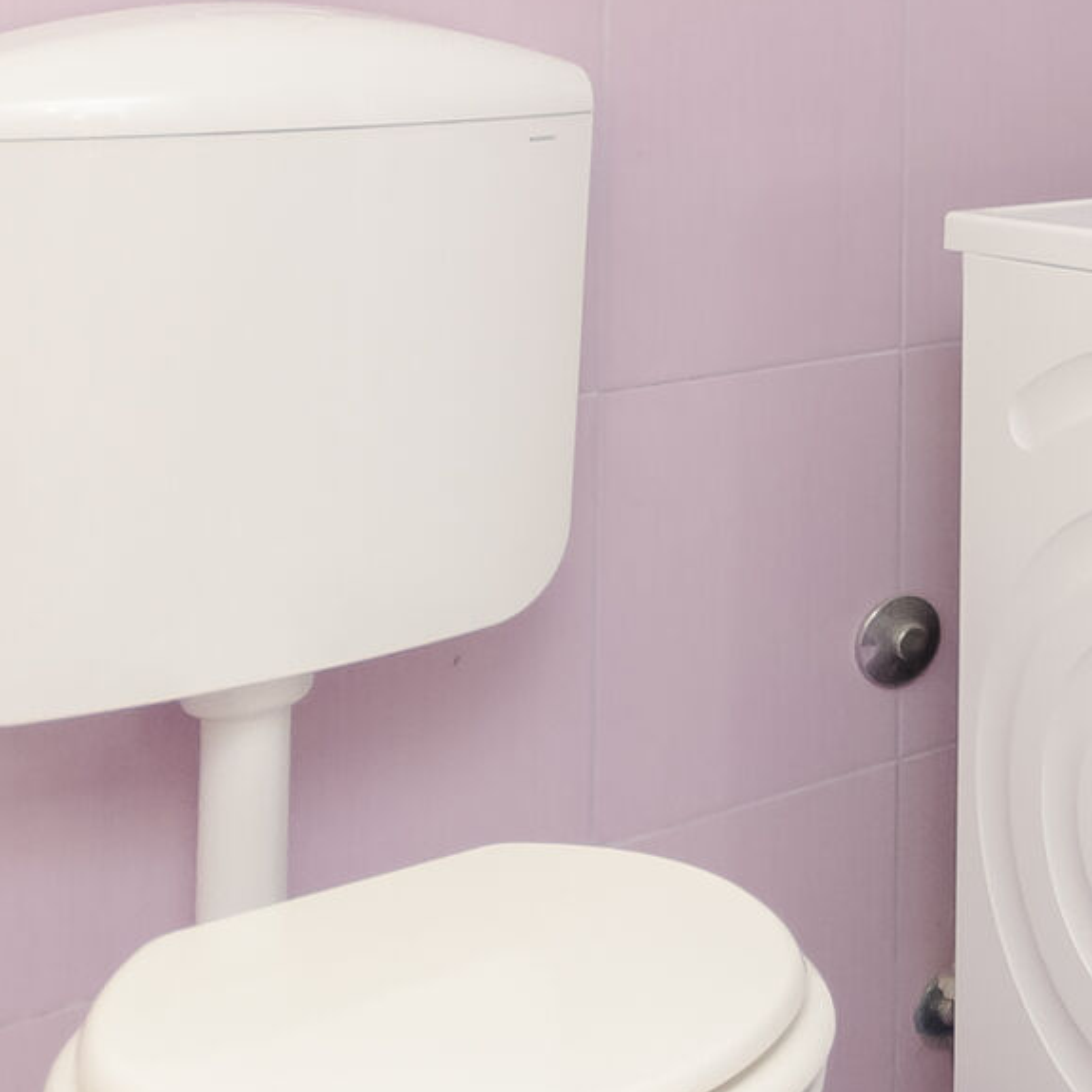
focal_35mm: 62
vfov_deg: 25.7
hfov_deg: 21.3
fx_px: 2213
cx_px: 1806
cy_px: -102
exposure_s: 1/60
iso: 1100
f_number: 4
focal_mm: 10
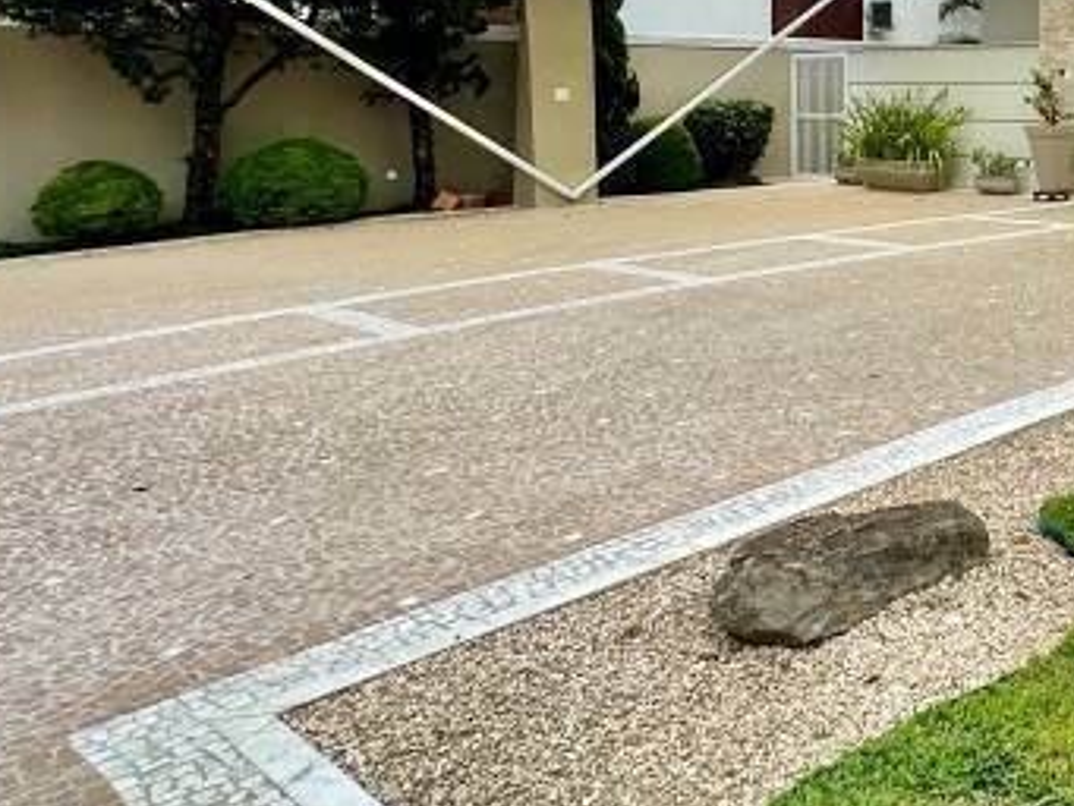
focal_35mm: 42
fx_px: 1304
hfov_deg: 36.8
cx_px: 1216
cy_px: 107
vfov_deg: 32.9
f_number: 2.2
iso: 50
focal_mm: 2.22
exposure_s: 1/1383
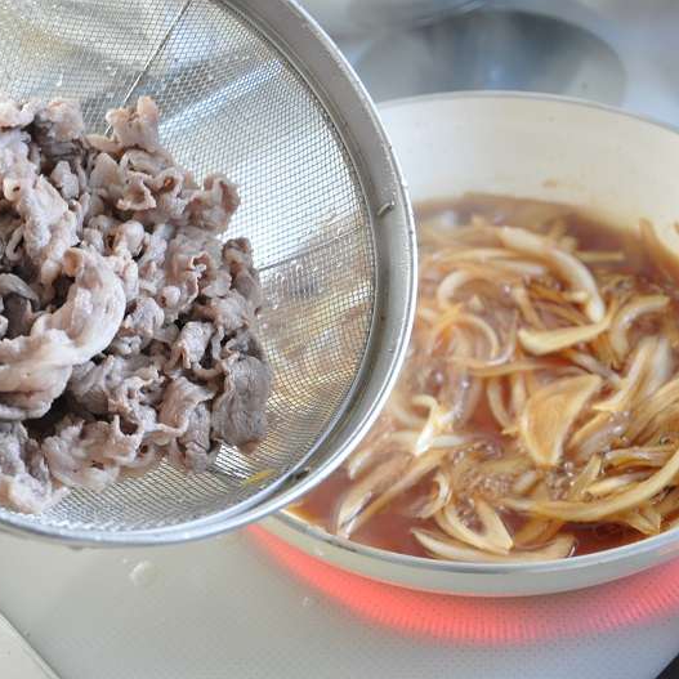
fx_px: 1287
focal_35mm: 58
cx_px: 309
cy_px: 341
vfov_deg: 29.6
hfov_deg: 29.5
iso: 1600
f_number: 4.2
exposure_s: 1/15
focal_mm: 30
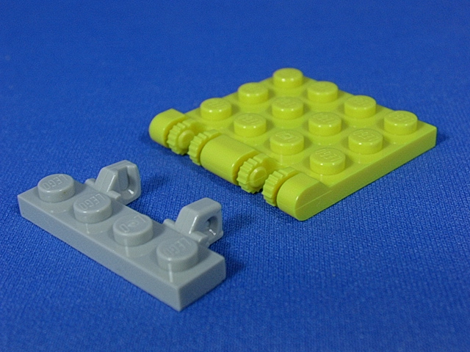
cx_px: 235
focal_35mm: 63
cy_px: 176
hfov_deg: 30.7
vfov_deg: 23.3
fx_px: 855
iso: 70
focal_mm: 9.6
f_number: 3.5
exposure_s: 1/20.7
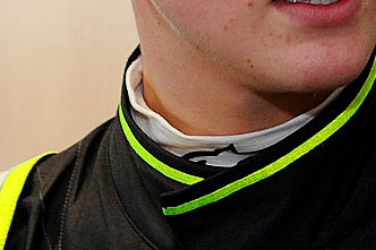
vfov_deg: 12.2
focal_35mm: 108
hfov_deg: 18.7
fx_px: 1127
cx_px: 309
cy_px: -92
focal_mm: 35
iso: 500
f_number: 6.3
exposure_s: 1/60
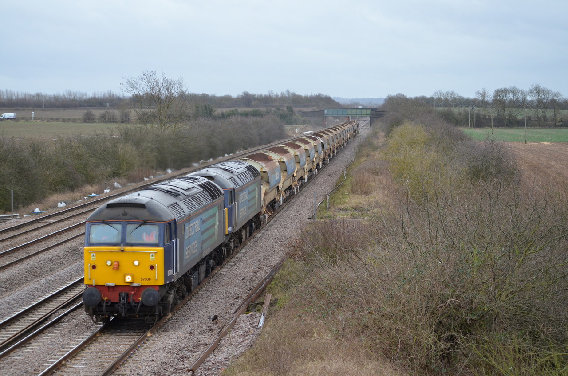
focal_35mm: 98
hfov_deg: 21.0
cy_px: 188
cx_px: 284
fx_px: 1535
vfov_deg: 14.0
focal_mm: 65
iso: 800
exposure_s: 1/800
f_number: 4.5
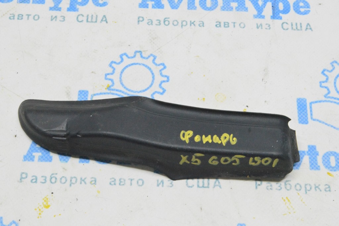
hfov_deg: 29.9
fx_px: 635
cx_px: 170
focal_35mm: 68
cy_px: 113
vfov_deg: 20.1
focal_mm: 45
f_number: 20
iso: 6400
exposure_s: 1/20
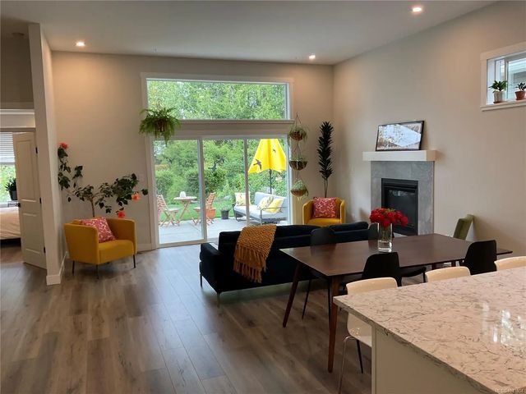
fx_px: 441
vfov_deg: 48.2
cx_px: 263
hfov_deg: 61.7
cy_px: 197
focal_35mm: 29
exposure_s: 1/60
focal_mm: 3
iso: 40
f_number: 1.8
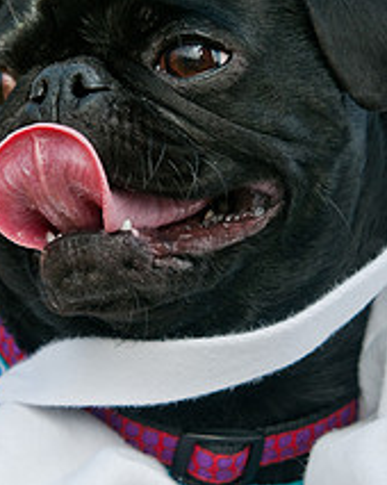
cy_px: 125
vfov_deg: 5.8
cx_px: 90
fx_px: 4774
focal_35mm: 333
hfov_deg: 4.6
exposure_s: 1/500
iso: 200
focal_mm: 112
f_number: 5
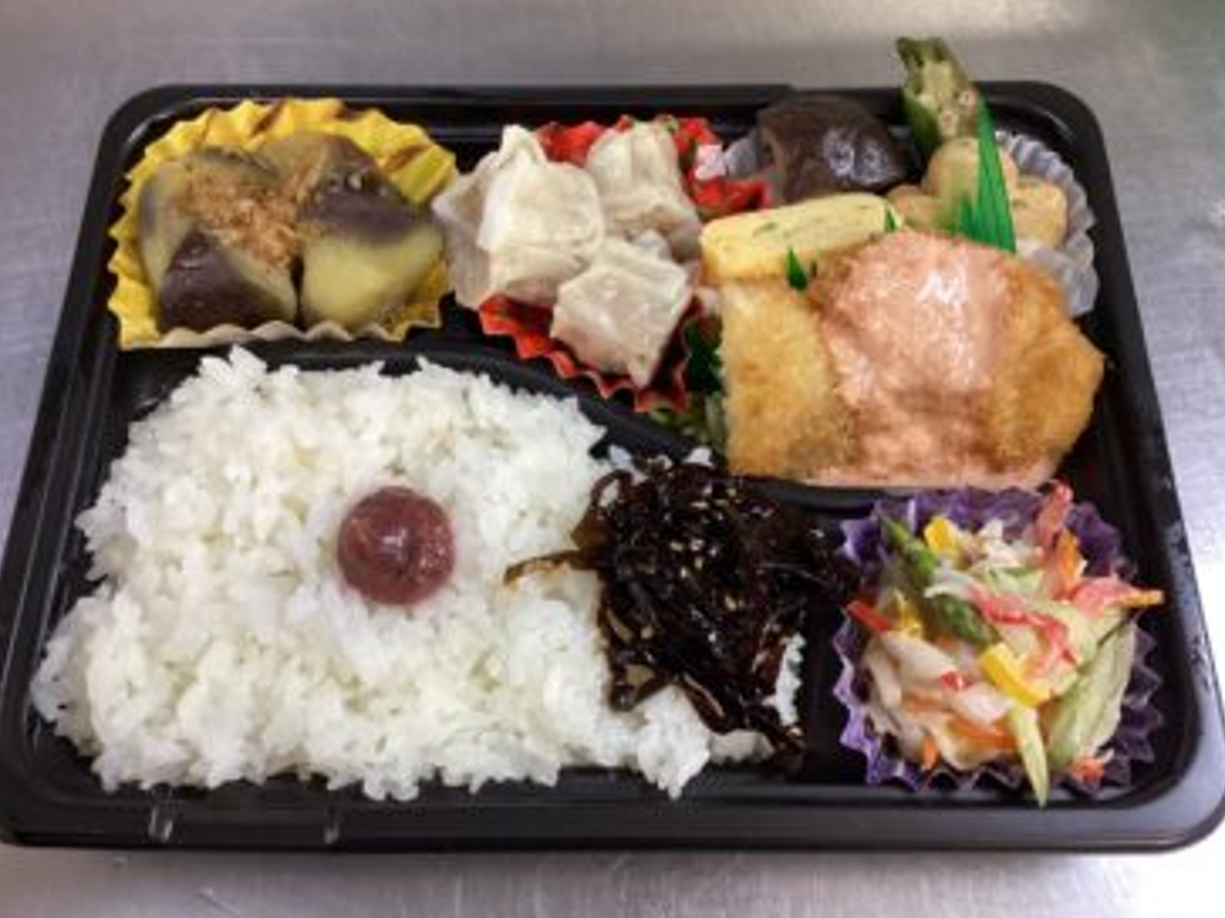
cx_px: 602
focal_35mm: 32
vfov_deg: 44.1
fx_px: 1132
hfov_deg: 56.8
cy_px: 454
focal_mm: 3.3
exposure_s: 1/50
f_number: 2.4
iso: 200
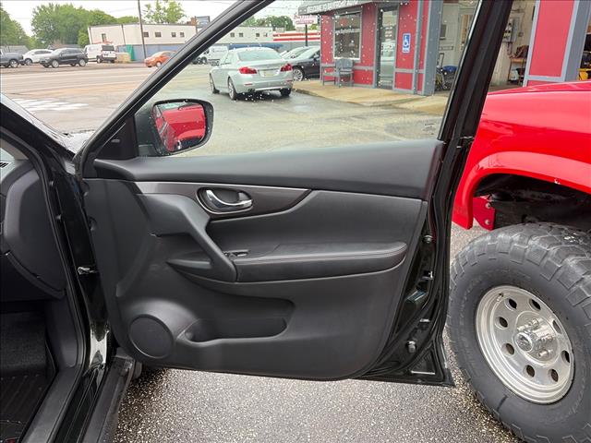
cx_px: 296
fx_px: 444
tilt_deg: -19.8
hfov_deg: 67.3
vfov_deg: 53.1
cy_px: 222
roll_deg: -0.9
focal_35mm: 26
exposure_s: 1/122
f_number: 1.6
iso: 50
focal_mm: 5.96
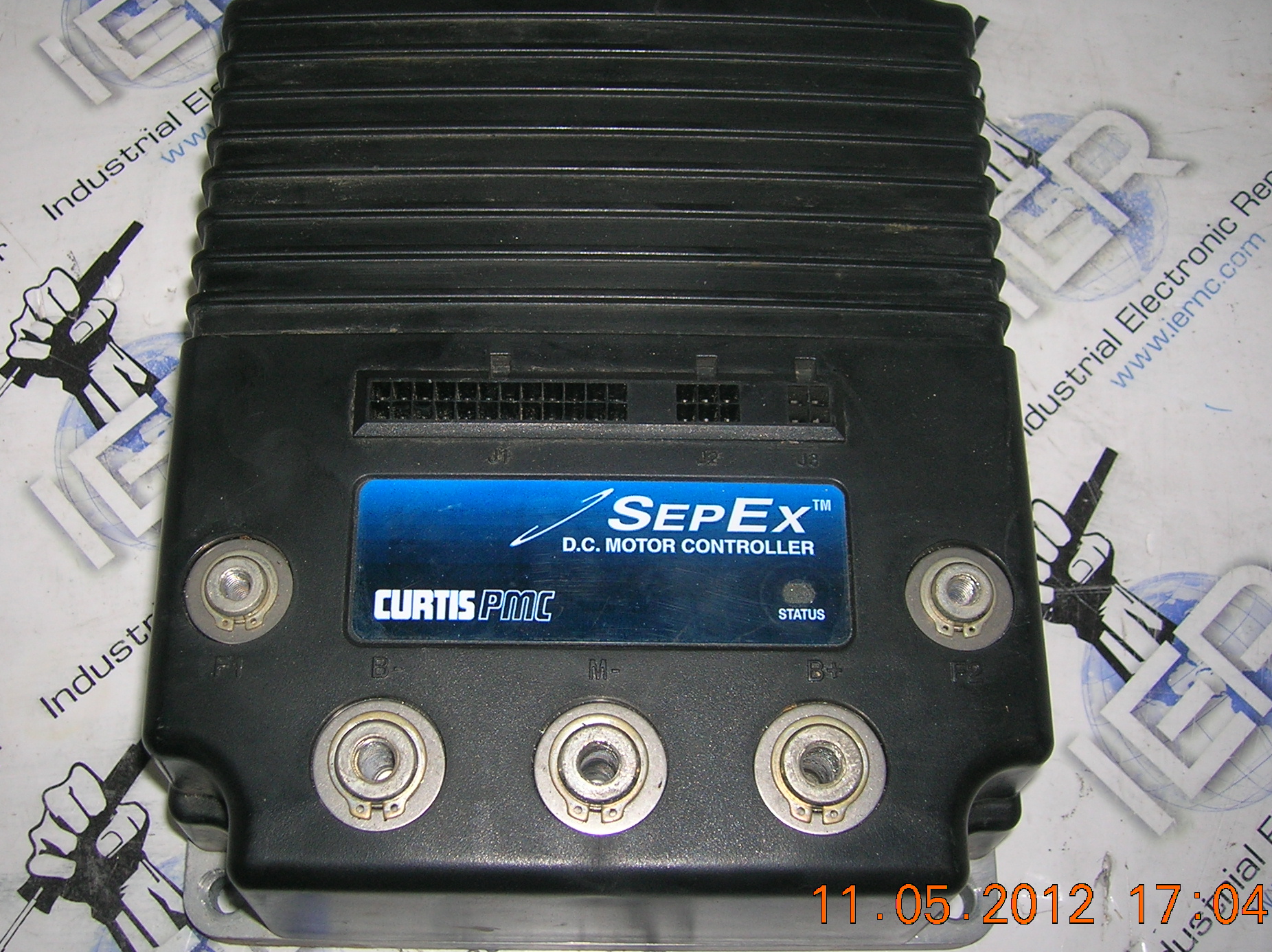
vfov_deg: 34.3
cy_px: 439
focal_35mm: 42
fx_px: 1542
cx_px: 582
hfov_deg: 44.8
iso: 50
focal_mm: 5.7
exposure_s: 1/60.1
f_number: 2.9
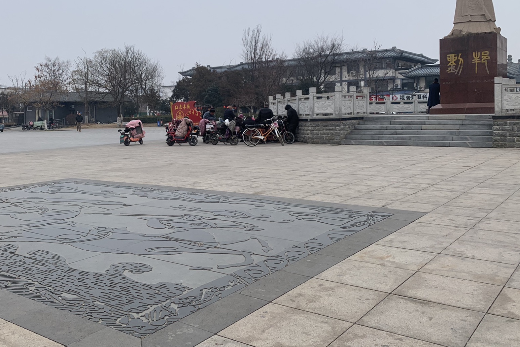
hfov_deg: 54.1
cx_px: 215
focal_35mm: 35
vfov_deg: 37.7
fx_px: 506
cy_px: 138
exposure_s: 1/467
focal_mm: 4.25
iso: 25
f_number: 1.8
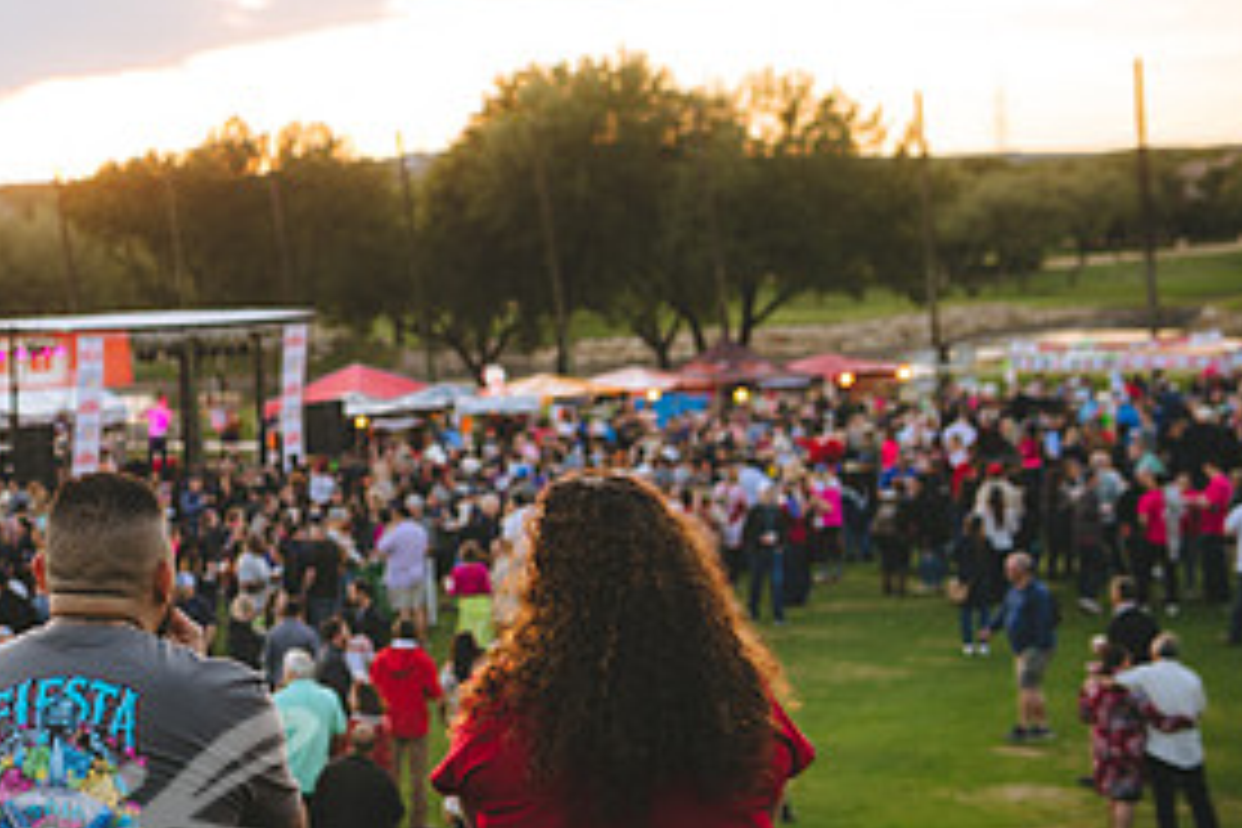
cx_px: 58
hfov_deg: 19.7
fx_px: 3484
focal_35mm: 101
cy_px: 452
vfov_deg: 13.6
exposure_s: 1/160
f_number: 3.5
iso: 100
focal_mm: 48
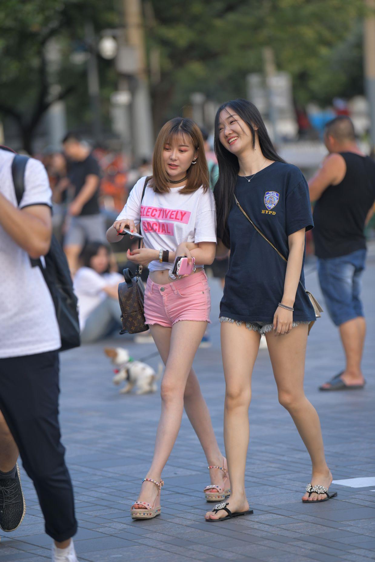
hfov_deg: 8.1
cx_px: 188
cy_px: 281
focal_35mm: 170
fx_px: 2656
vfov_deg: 12.1
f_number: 3.2
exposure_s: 1/800
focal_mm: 170
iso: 560
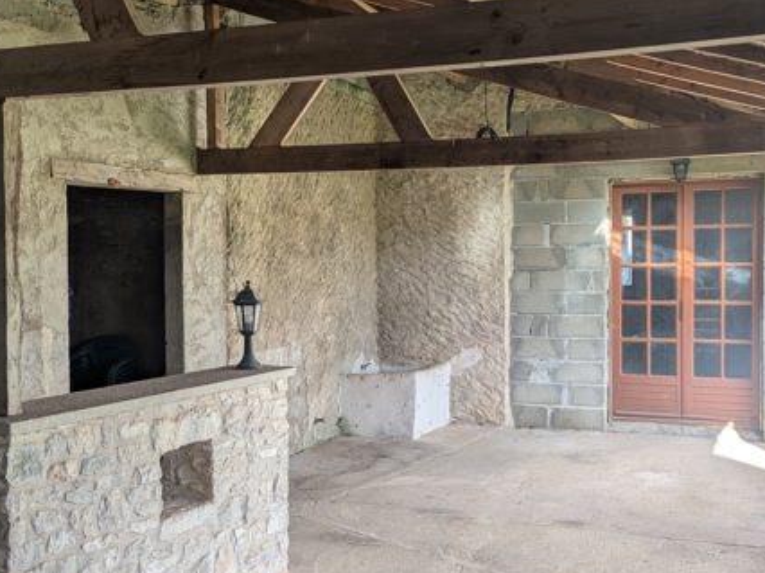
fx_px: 1038
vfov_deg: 30.8
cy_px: 295
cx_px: 291
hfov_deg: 40.2
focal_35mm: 47
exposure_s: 1/294
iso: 43
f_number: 1.89
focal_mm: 5.43
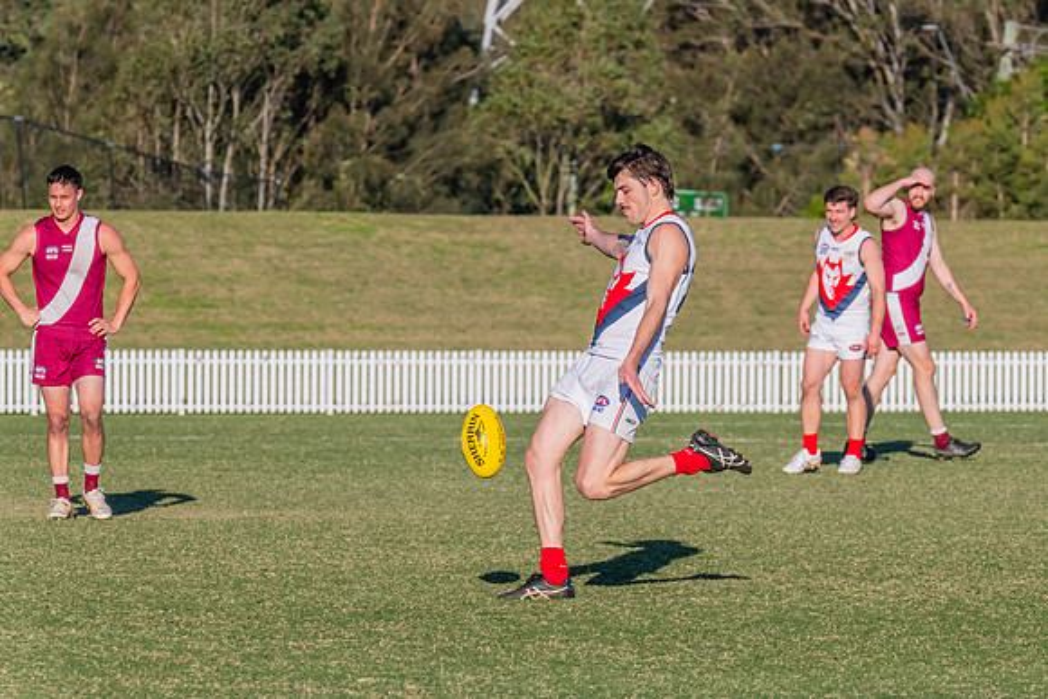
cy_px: 355
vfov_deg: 4.2
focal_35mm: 328
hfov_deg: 6.3
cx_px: 586
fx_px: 9537
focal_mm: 290
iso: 800
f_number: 14
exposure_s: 1/1250
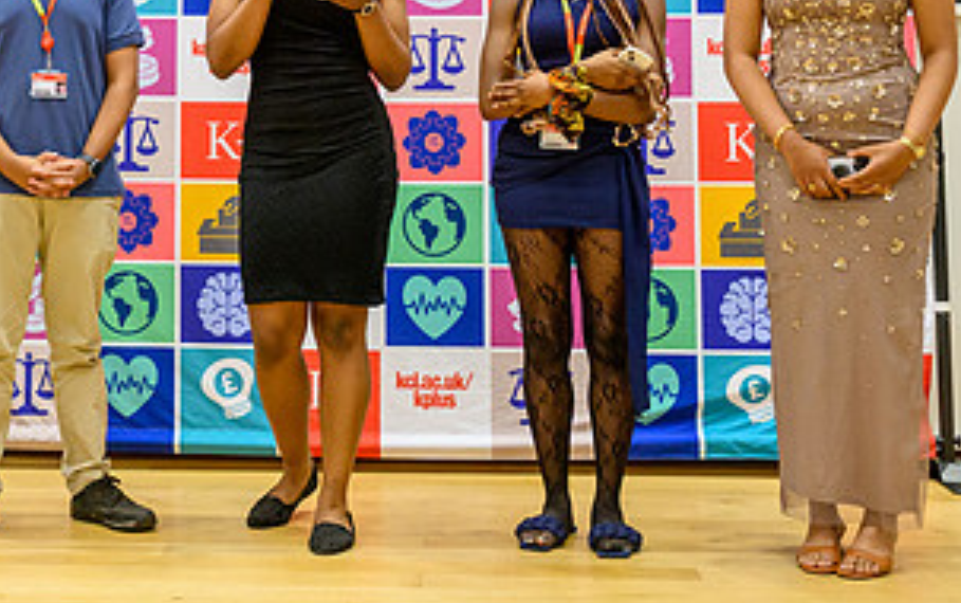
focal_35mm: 69
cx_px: 193
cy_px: 33
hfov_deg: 29.1
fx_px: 1809
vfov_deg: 18.5
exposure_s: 1/320
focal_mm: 35
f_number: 3.2
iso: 5600
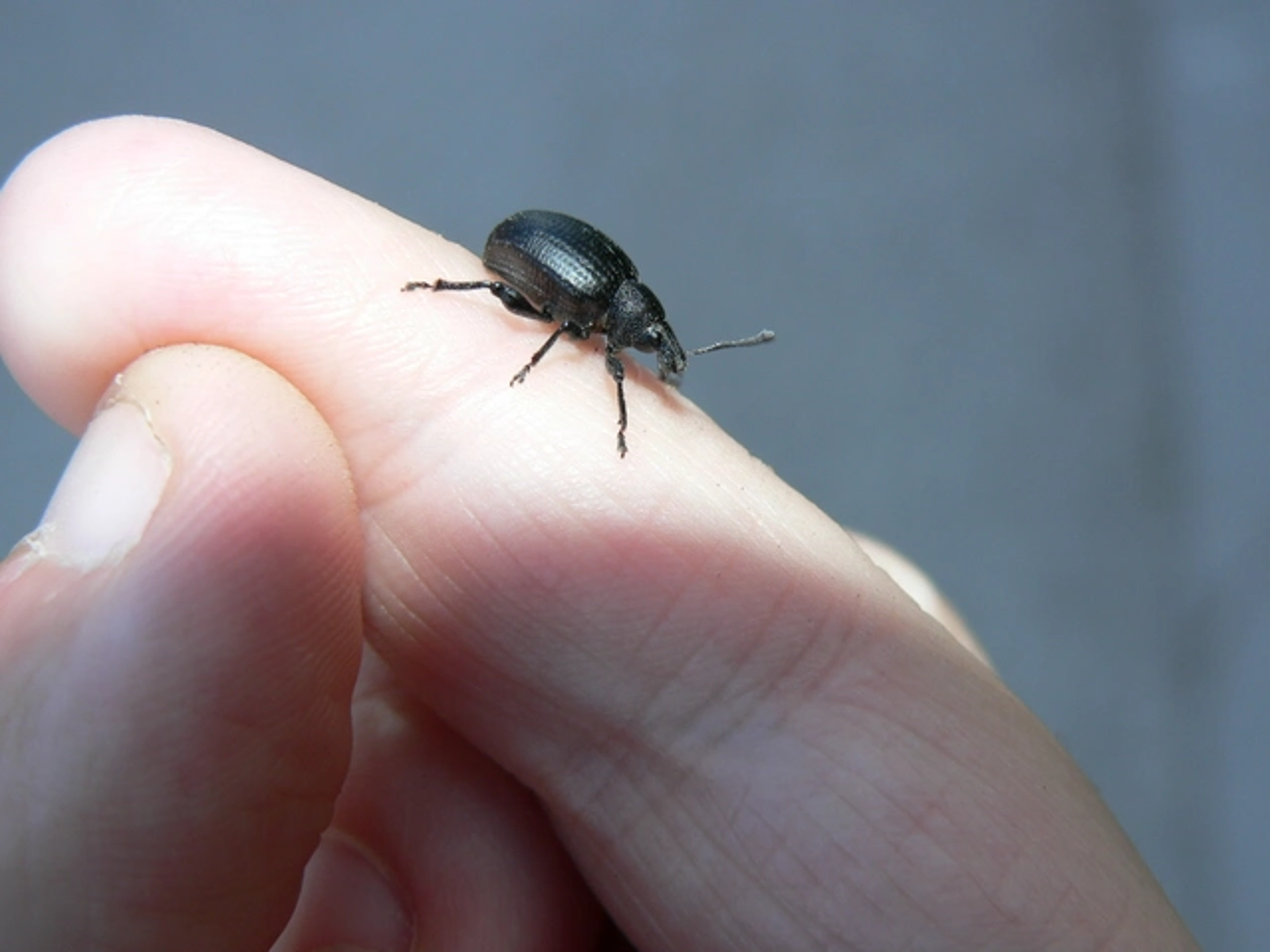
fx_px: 2678
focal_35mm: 73
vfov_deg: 20.2
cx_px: 635
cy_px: 476
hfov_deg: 26.7
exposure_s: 1/80
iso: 80
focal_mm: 12.1
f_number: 4
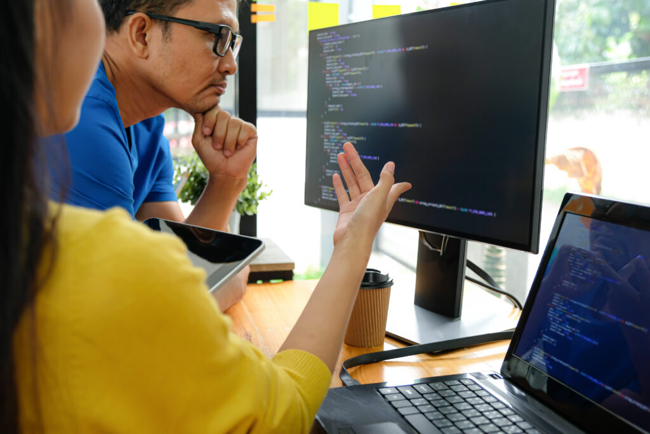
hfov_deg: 48.5
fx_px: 722
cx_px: 325
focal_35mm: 40
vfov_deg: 33.4
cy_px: 217
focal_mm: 26.6
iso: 1000
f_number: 2.8
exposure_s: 1/125
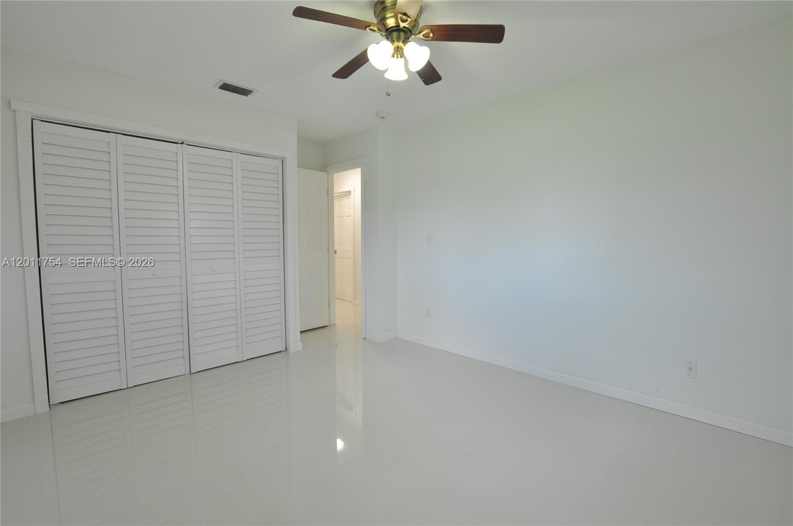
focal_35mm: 15
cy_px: 263
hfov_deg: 100.5
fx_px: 330
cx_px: 396
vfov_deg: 77.2
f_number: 8
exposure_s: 1/13
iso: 400
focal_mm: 10
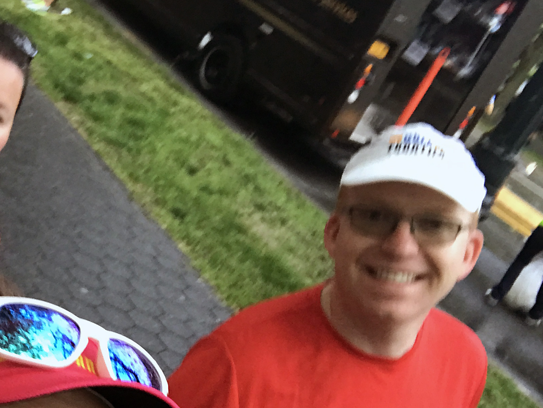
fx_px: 957
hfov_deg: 31.1
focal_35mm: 61
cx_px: 130
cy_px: 333
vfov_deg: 23.7
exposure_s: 1/30
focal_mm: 2.87
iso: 80
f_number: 2.2
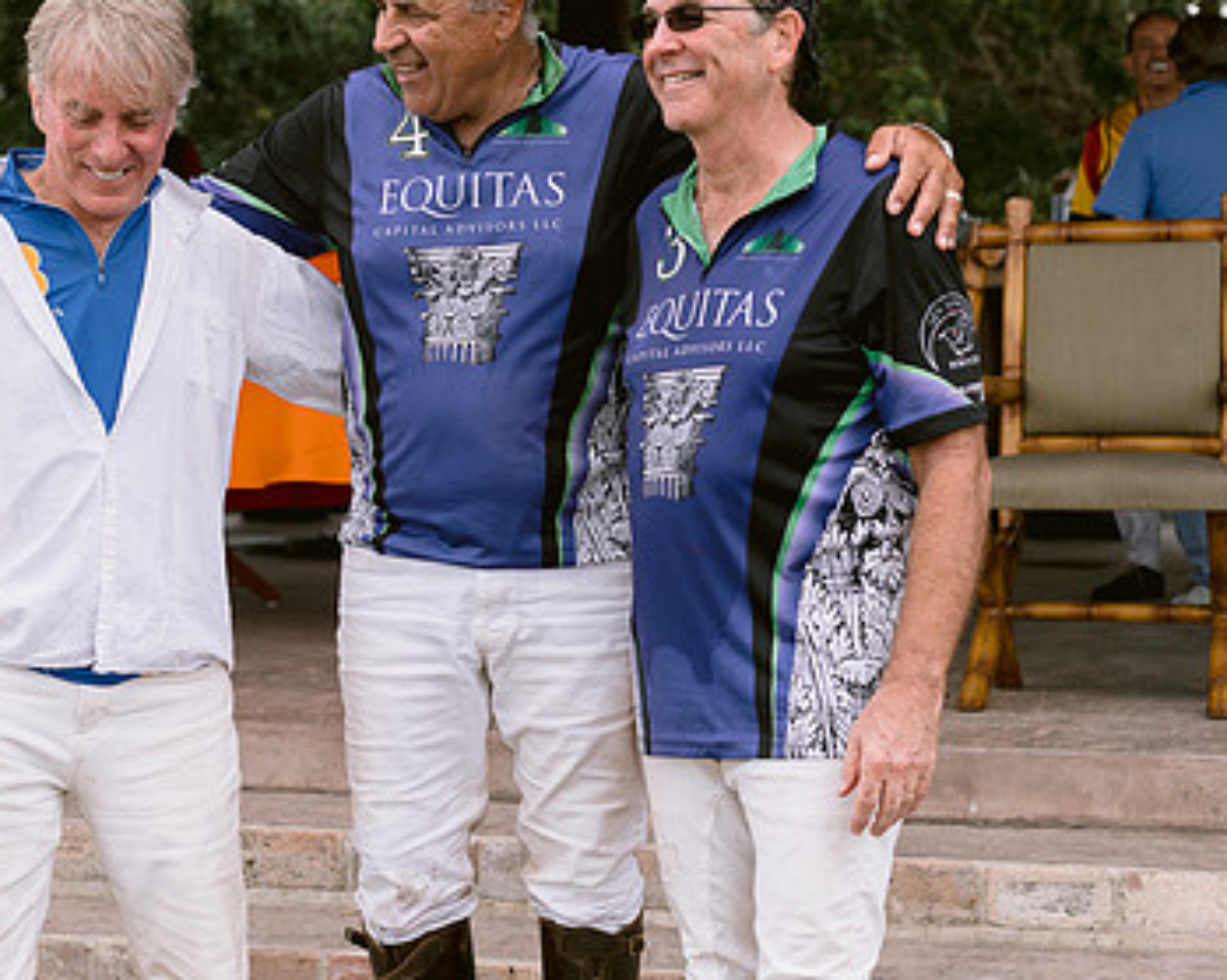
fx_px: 2832
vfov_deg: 19.6
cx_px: 380
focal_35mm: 78
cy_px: 451
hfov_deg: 24.3
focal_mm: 50
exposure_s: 1/1250
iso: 200
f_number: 4
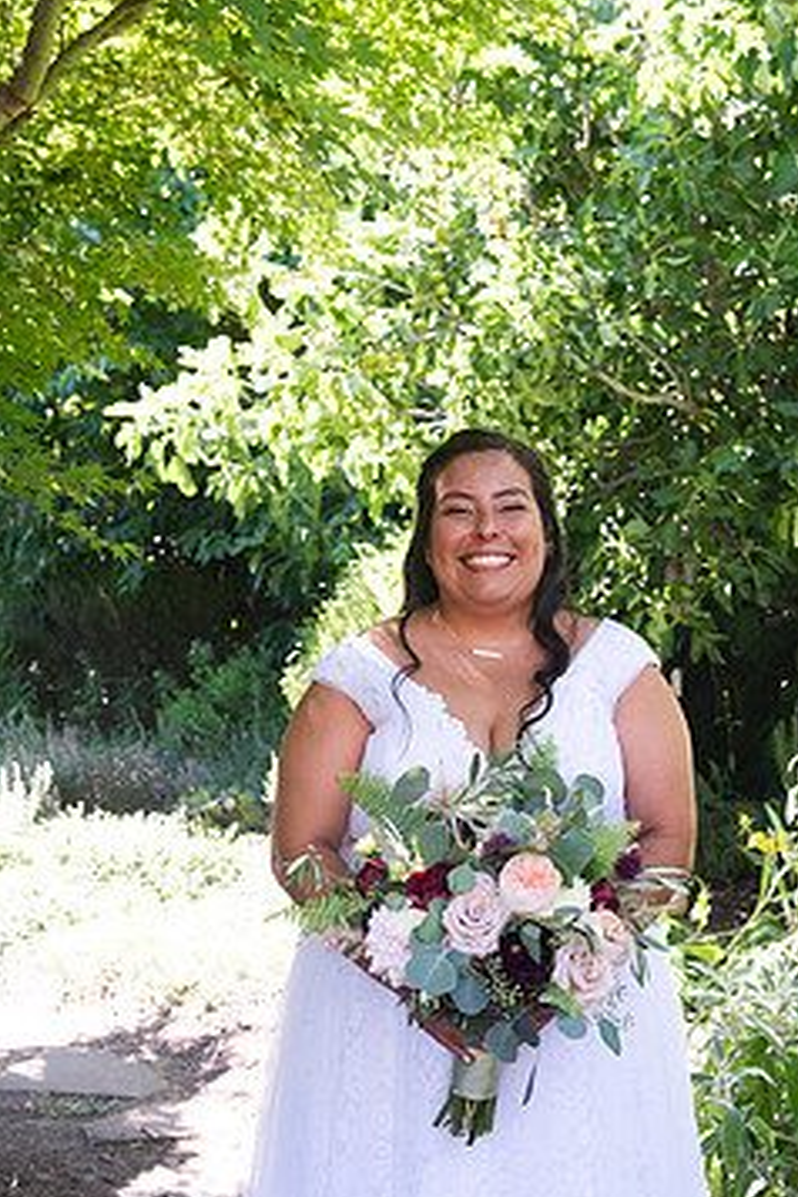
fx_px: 1762
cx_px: 496
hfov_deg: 25.4
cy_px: 634
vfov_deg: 37.5
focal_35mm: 53
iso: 640
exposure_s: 1/250
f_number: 4.5
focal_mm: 42
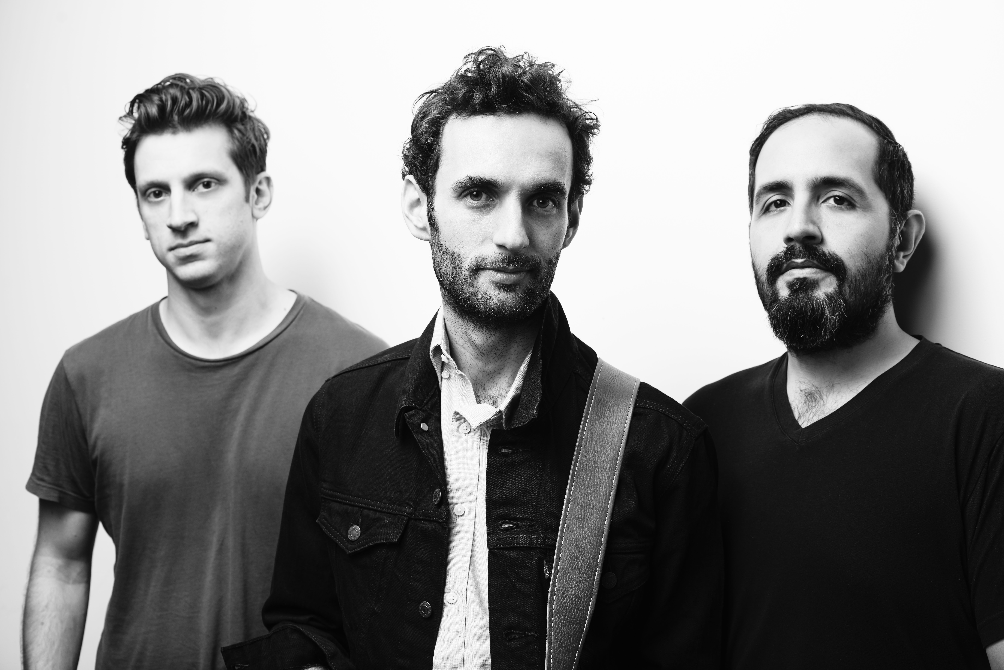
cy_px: 335
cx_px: 502
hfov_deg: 39.6
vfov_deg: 27.0
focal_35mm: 50
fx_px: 1395
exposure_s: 1/250
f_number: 5.6
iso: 100
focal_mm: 50
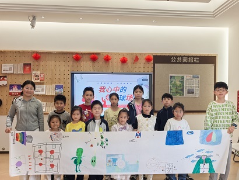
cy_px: 90
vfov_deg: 45.5
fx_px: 214
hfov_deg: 58.3
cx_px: 120
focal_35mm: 31
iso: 400
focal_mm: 6.98
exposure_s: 1/33.3
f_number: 4
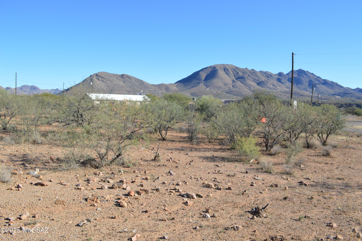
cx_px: 181
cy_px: 120
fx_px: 271
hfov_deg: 67.4
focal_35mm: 27
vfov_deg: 47.8
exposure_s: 1/200
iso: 100
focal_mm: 18
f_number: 7.1
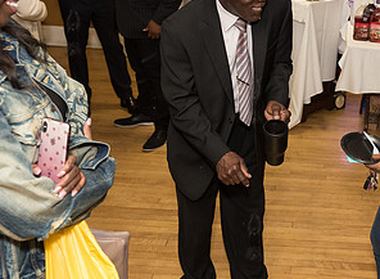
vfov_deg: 26.4
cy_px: 77
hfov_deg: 34.3
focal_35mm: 54
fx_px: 588
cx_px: 323
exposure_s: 1/250
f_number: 3.5
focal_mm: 24
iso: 2000
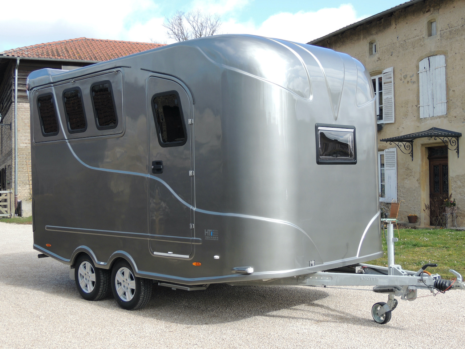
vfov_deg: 30.9
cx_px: 232
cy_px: 174
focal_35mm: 47
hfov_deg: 40.4
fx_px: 631
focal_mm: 8.3
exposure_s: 1/400
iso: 100
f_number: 3.5
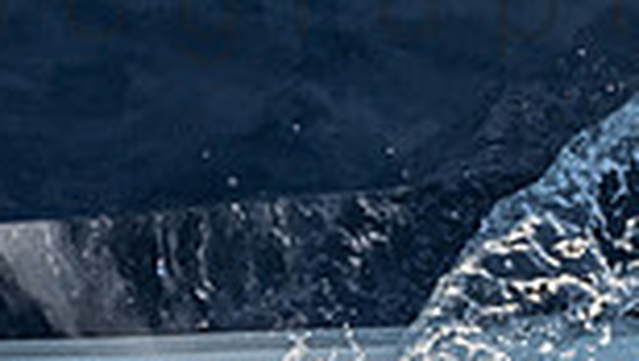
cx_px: 822
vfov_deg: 0.6
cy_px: -796
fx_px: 34822
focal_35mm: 2053
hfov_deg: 1.1
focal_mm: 290
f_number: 5.6
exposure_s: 1/2000
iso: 320
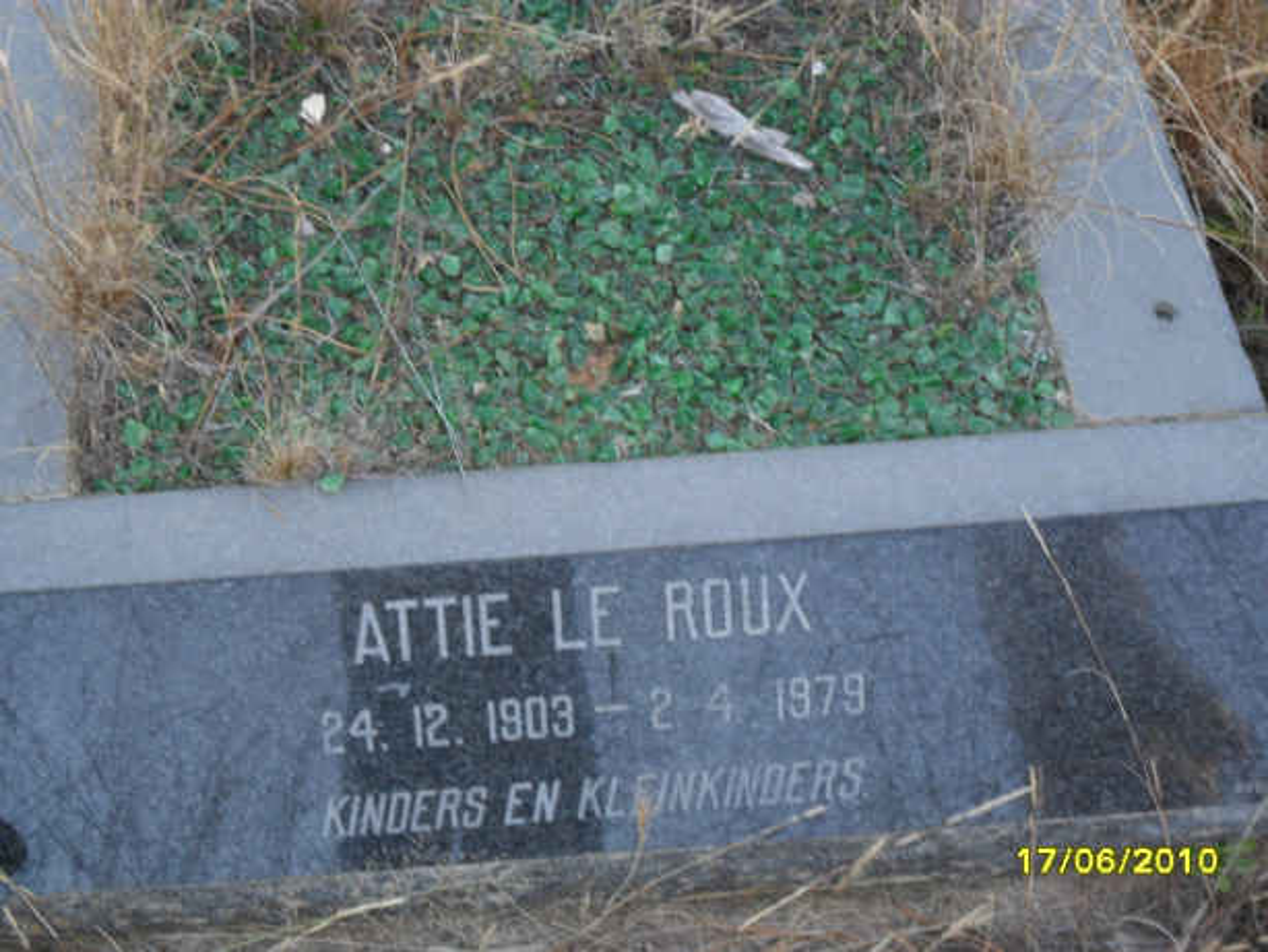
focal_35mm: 52
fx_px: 1906
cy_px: 476
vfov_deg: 28.1
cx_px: 634
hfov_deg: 36.8
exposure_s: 1/60
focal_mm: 9.3
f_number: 5
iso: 160
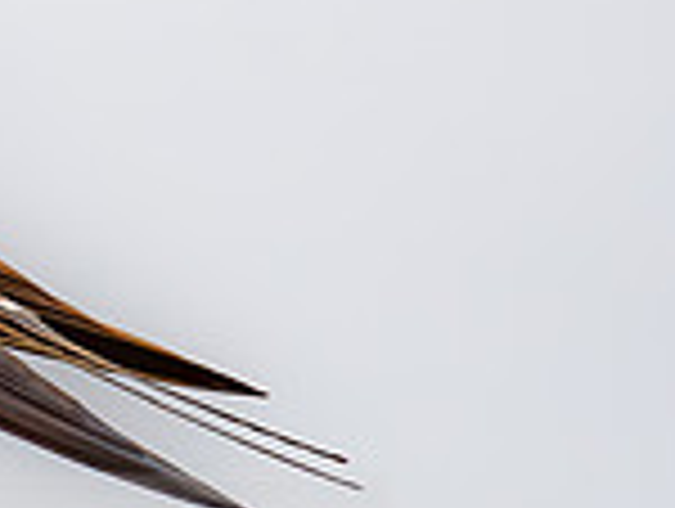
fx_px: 71151
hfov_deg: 0.5
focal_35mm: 3643
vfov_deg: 0.4
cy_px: 106
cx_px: -494
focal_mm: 500
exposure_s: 1/1600
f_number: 5.6
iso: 1000
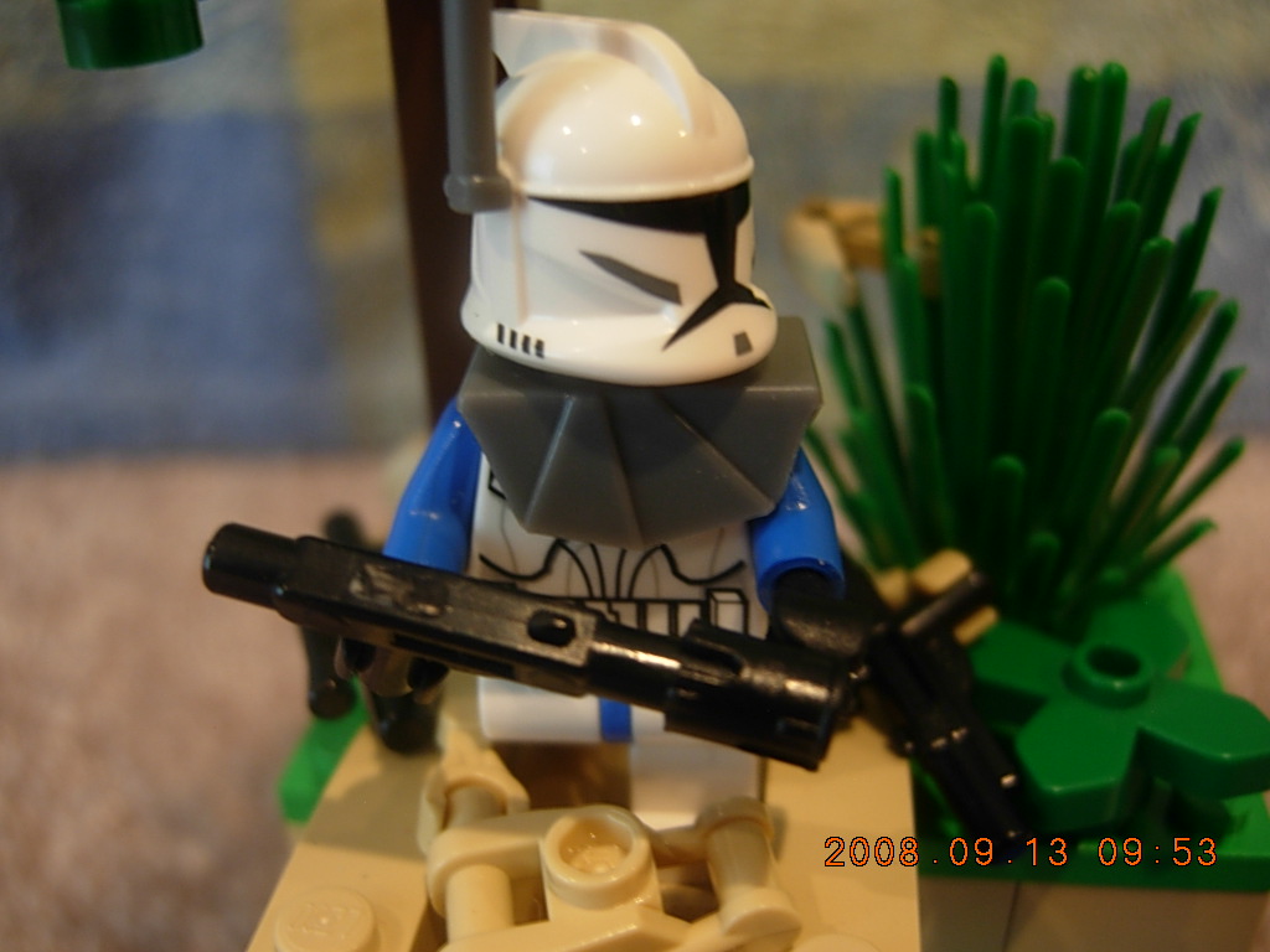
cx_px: 635
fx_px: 1321
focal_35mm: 36
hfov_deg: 51.4
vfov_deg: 39.7
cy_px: 476
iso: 77
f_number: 2.7
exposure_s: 1/4
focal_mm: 7.5
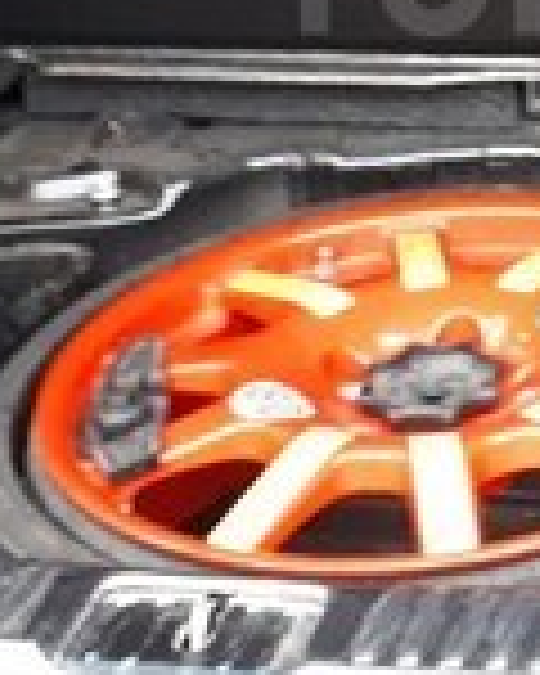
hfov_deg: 12.8
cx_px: 724
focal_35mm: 116
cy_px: -34
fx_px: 2317
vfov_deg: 16.2
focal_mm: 3.6
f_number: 1.9
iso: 250
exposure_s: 1/17
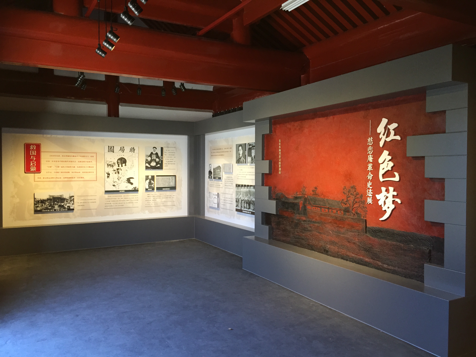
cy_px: 178
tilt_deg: -1.7
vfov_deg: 48.2
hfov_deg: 61.7
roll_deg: -0.6
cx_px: 238
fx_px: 399
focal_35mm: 29
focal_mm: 4.15
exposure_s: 1/30
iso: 50
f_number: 2.2
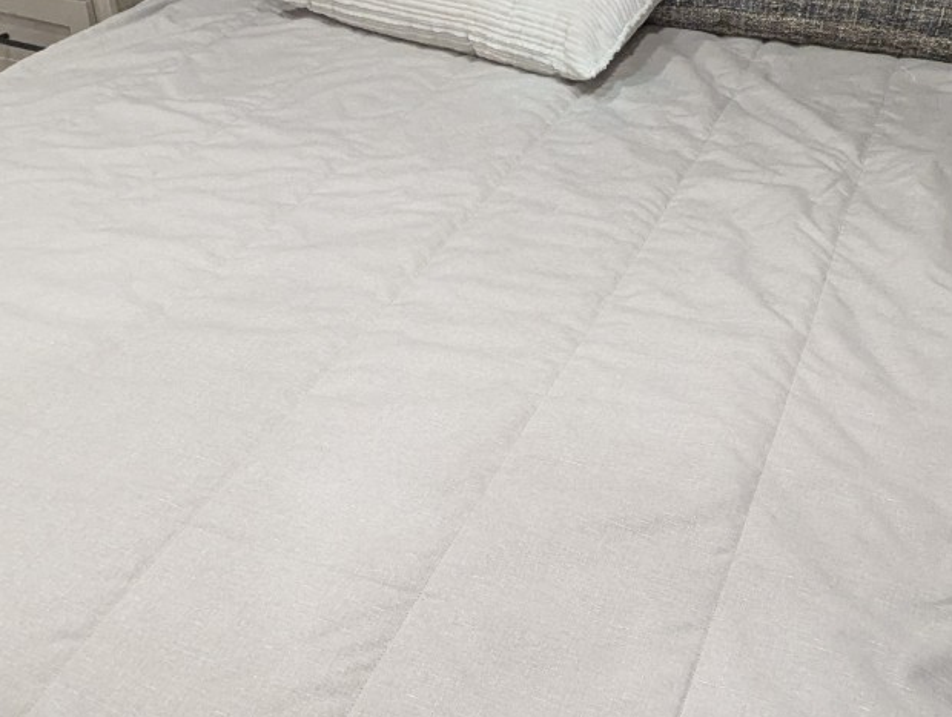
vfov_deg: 39.7
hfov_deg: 51.3
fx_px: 992
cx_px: 481
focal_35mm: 36
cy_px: 401
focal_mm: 2.35
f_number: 2.2
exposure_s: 1/87
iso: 726
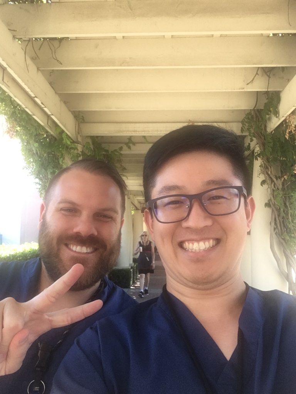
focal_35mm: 31
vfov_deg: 58.4
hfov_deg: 45.4
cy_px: 197
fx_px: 353
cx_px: 148
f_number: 2.4
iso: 50
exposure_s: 1/133
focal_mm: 2.15
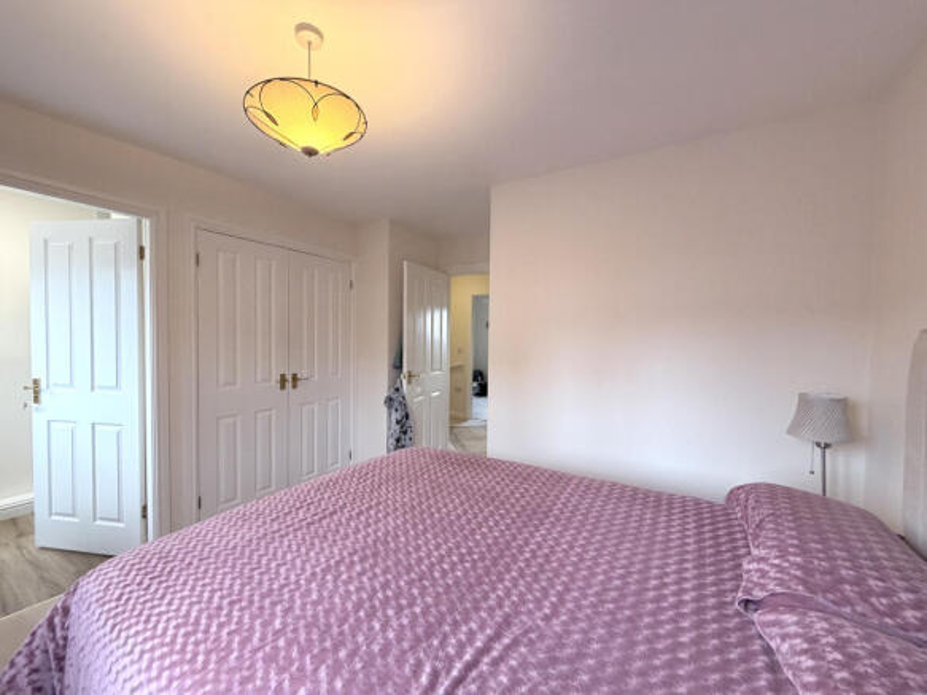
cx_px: 464
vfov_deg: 85.7
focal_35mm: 14
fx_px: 375
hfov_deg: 102.1
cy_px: 348
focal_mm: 2.22
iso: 250
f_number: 2.2
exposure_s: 1/100
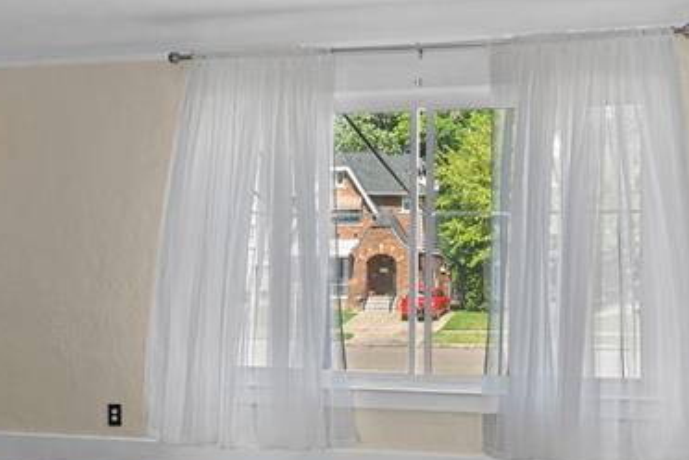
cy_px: 288
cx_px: 363
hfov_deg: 44.5
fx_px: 842
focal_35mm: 44
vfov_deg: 30.4
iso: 400
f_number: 8
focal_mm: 16
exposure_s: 1/8
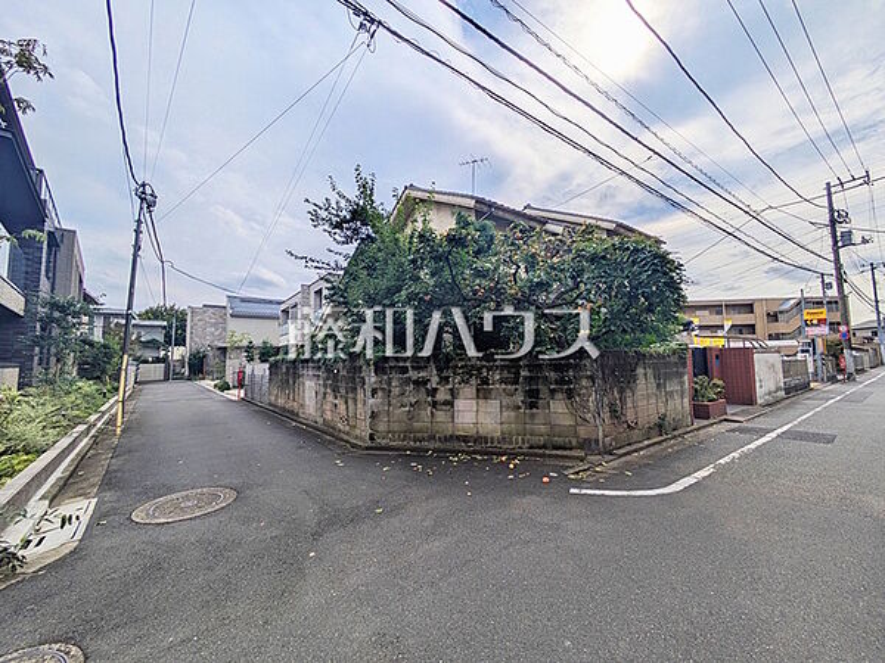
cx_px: 442
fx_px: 358
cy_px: 332
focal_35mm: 14
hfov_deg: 102.1
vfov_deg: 85.7
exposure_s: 1/3704
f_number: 2.2
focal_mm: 1.83
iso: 40
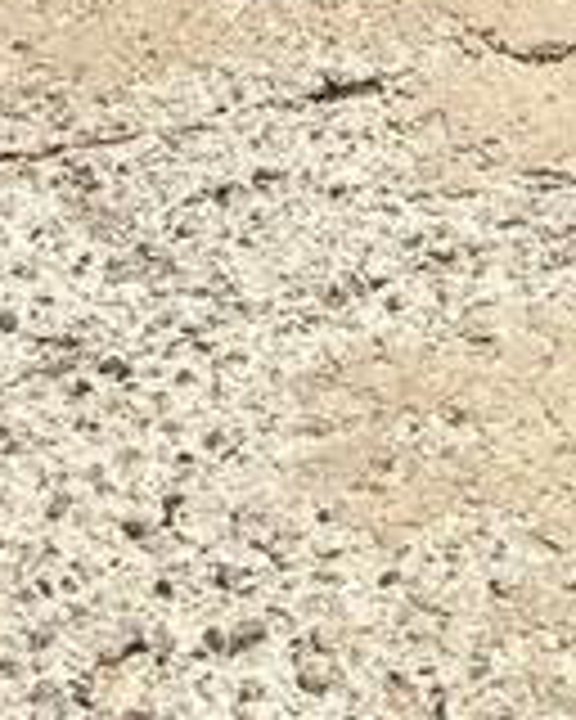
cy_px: -1004
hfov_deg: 10.2
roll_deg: +0.5
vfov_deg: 10.9
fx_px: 3196
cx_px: 603
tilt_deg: -4.5
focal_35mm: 150
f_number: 1.78
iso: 80
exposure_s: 1/4975
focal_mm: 6.76
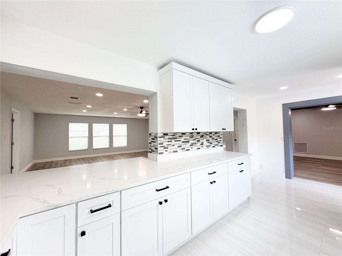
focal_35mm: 14
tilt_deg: +2.5
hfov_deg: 102.1
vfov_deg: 85.7
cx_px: 171
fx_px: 138
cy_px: 128
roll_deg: +1.0
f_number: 2.2
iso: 125
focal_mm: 2.22
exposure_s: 1/120
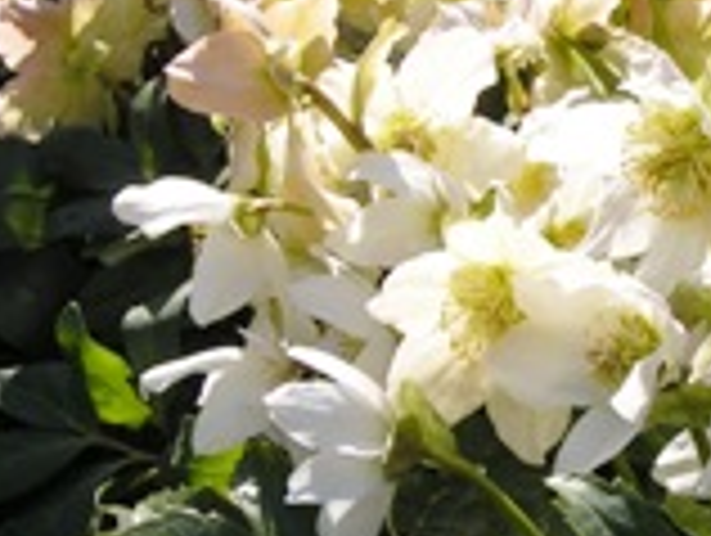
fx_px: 2242
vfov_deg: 13.6
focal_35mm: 109
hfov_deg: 17.8
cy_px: 263
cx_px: 616
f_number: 5.6
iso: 50
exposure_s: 1/250
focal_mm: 6.3
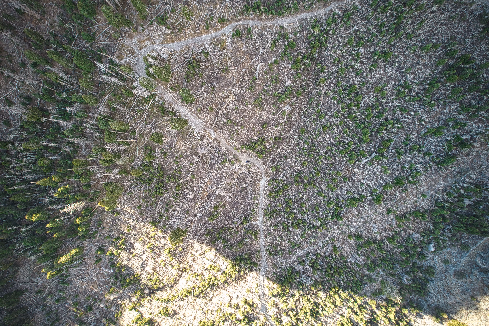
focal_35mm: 22
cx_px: 244
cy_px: 163
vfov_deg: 57.2
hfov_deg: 78.6
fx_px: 299
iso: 150
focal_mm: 8.4
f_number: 2.8
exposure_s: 1/200
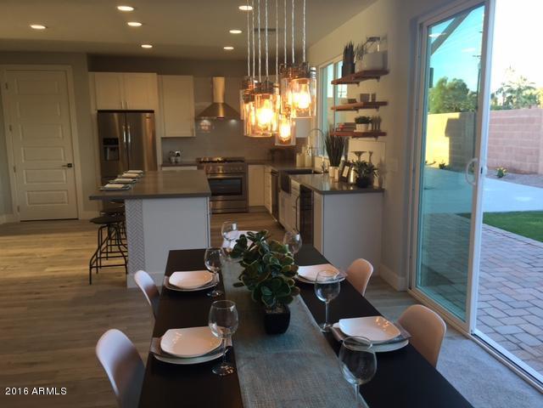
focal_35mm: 29
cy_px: 204
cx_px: 272
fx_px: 455
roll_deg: +0.3
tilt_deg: -9.3
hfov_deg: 61.7
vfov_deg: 48.2
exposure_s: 1/60
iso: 25
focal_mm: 4.15
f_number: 2.2
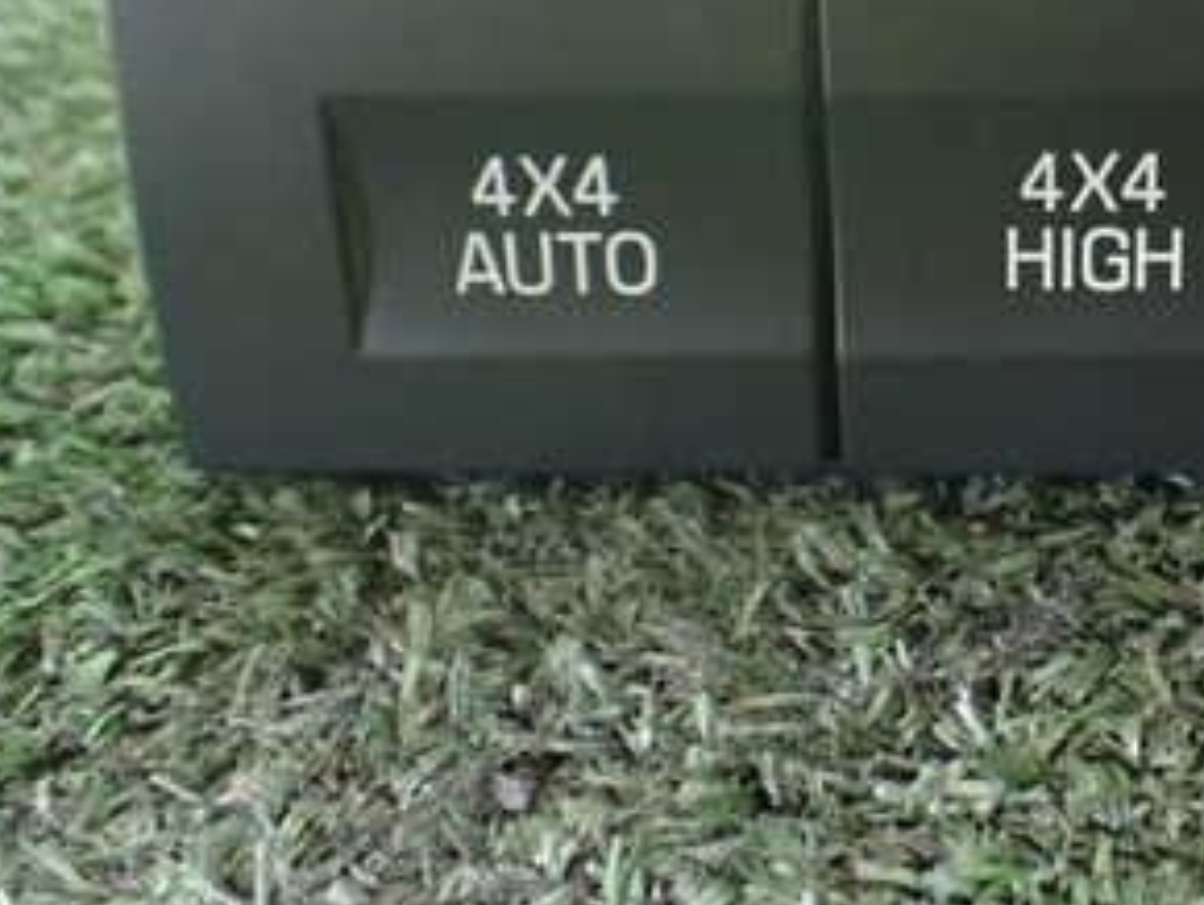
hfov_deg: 29.7
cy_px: 120
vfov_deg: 23.2
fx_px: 2158
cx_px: 1117
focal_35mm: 62
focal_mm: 5.4
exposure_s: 1/60
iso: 800
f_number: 2.3
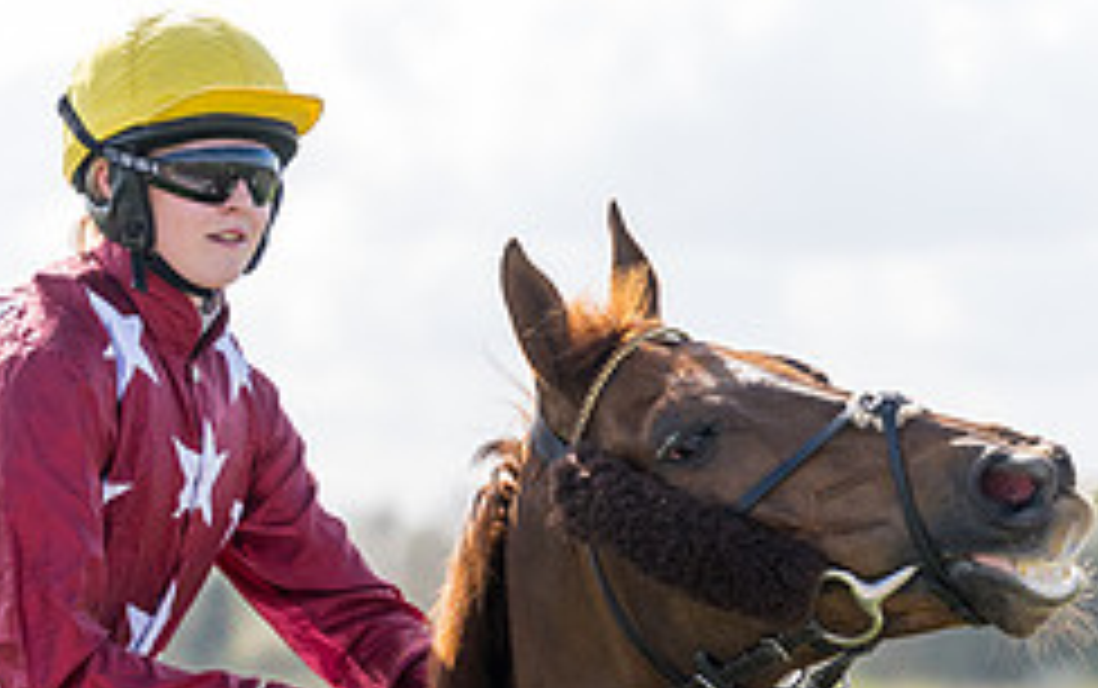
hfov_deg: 6.2
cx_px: 587
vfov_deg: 3.9
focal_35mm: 338
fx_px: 10124
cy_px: 751
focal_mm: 120
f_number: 4
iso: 400
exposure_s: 1/2000
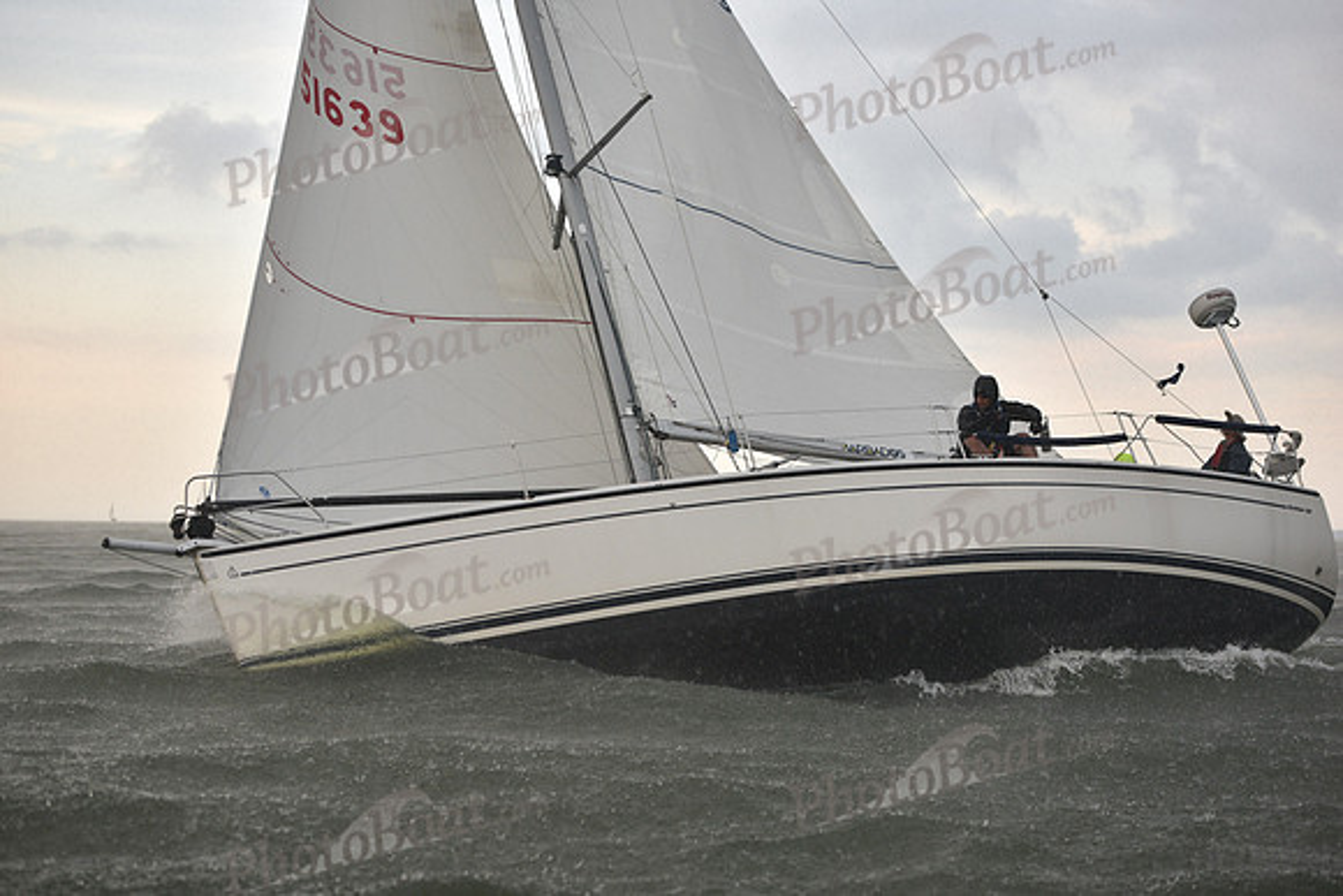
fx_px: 2612
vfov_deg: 19.5
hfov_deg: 28.8
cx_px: 672
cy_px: 448
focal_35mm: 70
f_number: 3.2
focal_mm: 70
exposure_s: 1/500
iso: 400
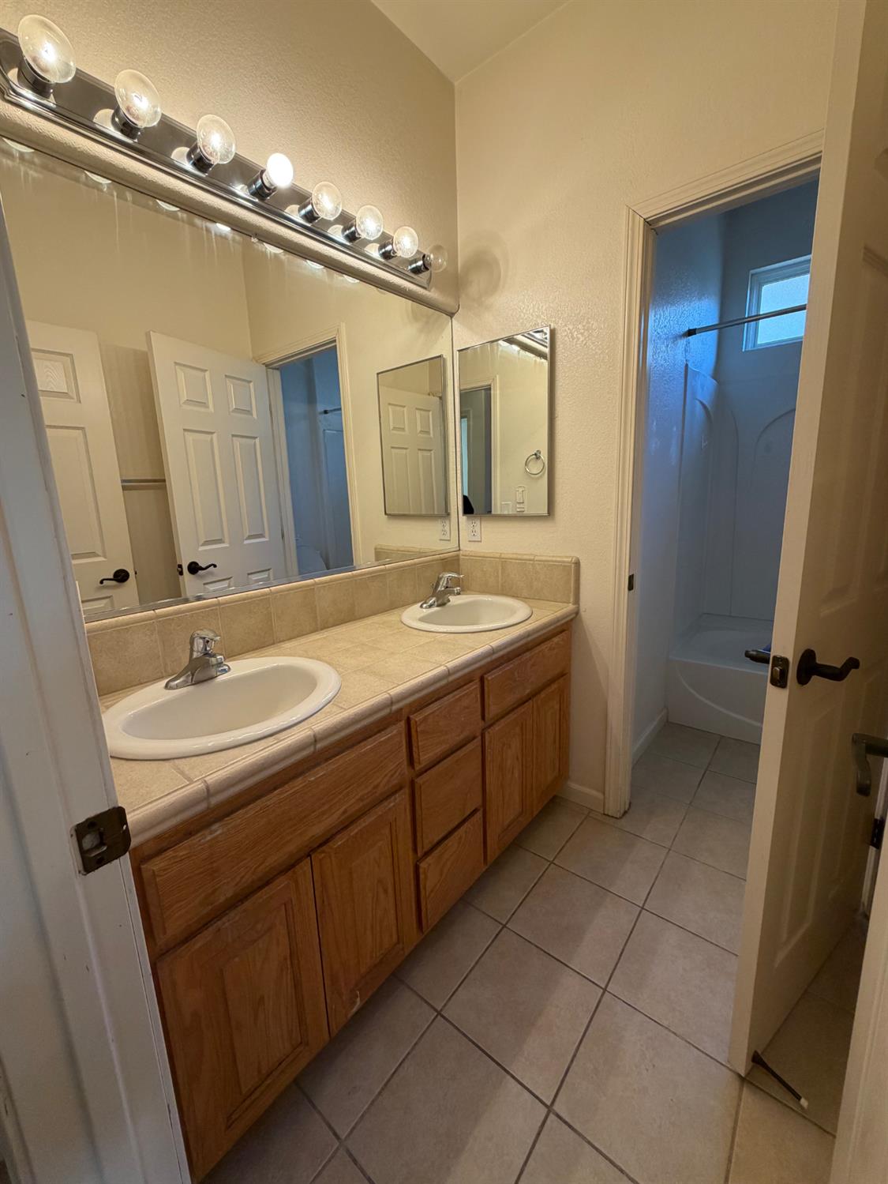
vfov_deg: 102.0
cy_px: 592
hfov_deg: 85.7
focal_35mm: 14
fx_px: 479
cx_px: 444
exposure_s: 1/120
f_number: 2.2
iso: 160
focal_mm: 2.22
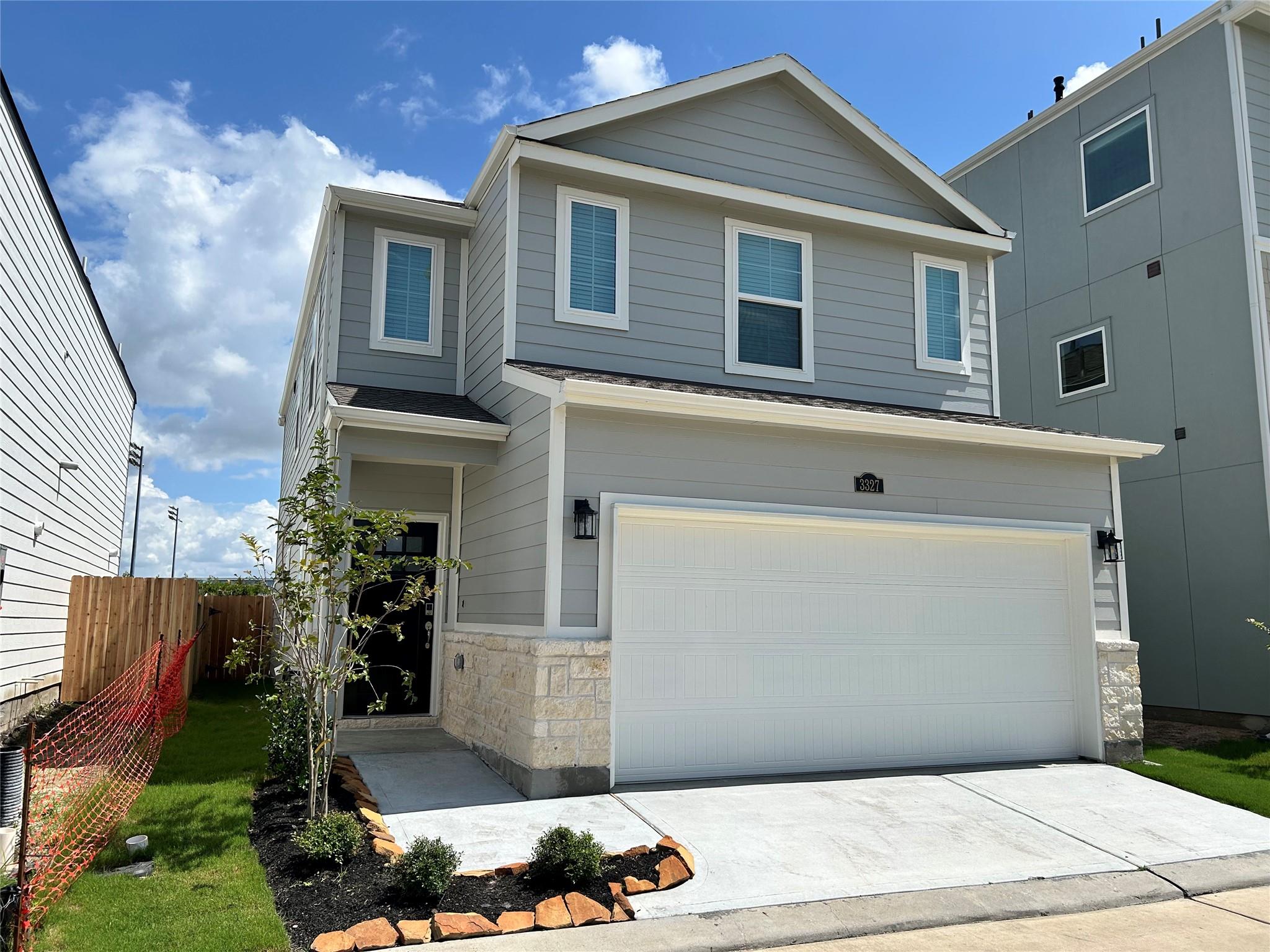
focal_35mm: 26
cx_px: 635
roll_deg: +0.0
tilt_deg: +8.4
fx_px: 954
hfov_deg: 67.3
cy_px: 476
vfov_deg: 53.1
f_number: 1.5
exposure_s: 1/6579
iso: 50
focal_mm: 5.7
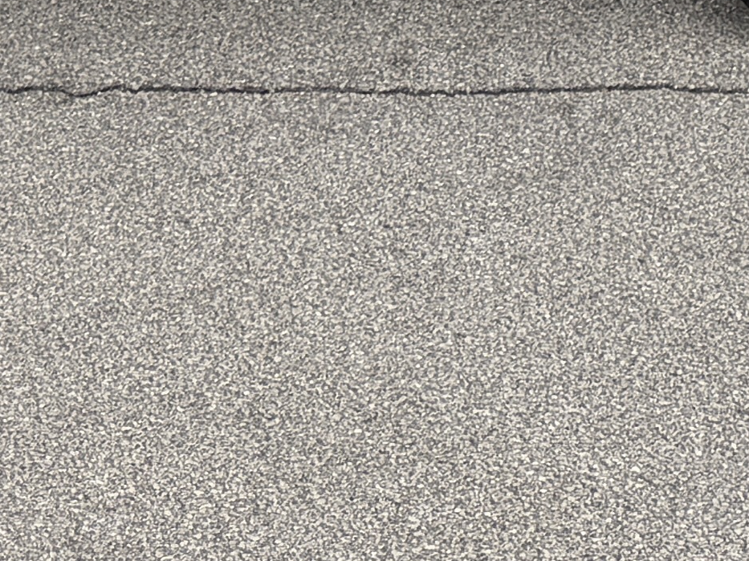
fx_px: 3179
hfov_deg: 13.4
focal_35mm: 147
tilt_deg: -3.5
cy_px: -1041
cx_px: 403
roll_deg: +2.7
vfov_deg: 8.6
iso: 80
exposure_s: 1/3425
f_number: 1.78
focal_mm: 6.76
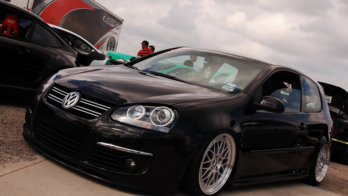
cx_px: 174
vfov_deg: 27.1
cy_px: 104
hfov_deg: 46.4
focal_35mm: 44
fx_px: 406
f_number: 10
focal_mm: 28
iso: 200
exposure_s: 1/400
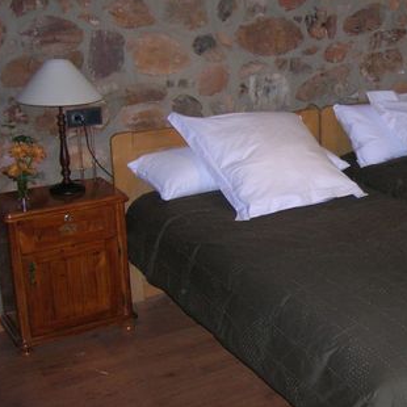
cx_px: 400
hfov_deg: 26.4
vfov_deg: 27.7
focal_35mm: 62
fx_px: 825
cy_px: 179
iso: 125
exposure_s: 1/60.1
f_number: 2.9
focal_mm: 5.7
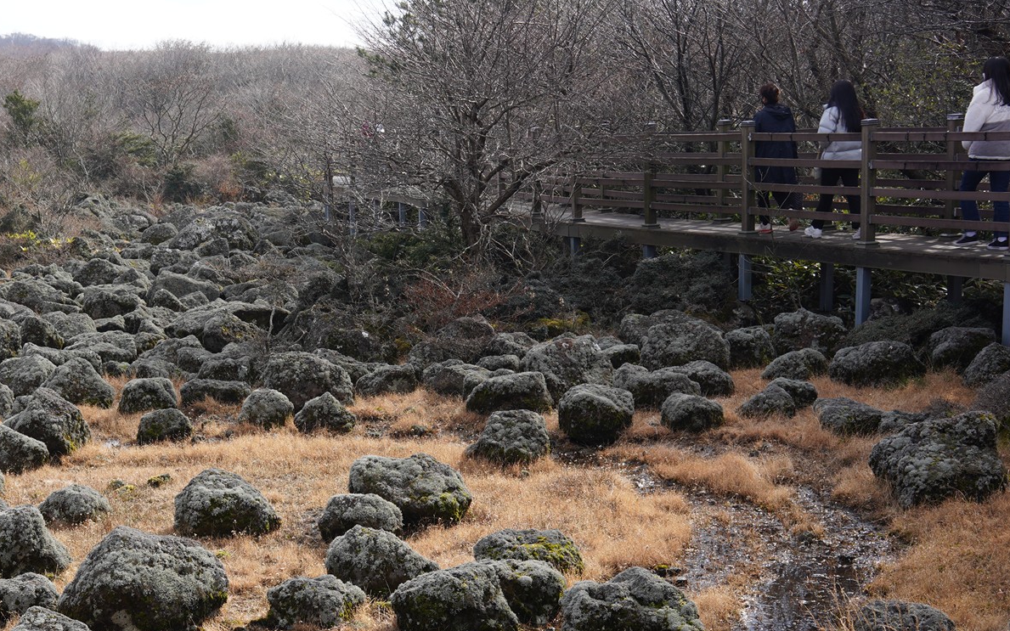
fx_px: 1651
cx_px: 226
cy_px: 456
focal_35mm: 60
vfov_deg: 21.5
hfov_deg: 33.2
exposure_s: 1/100
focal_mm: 35
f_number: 9
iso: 100
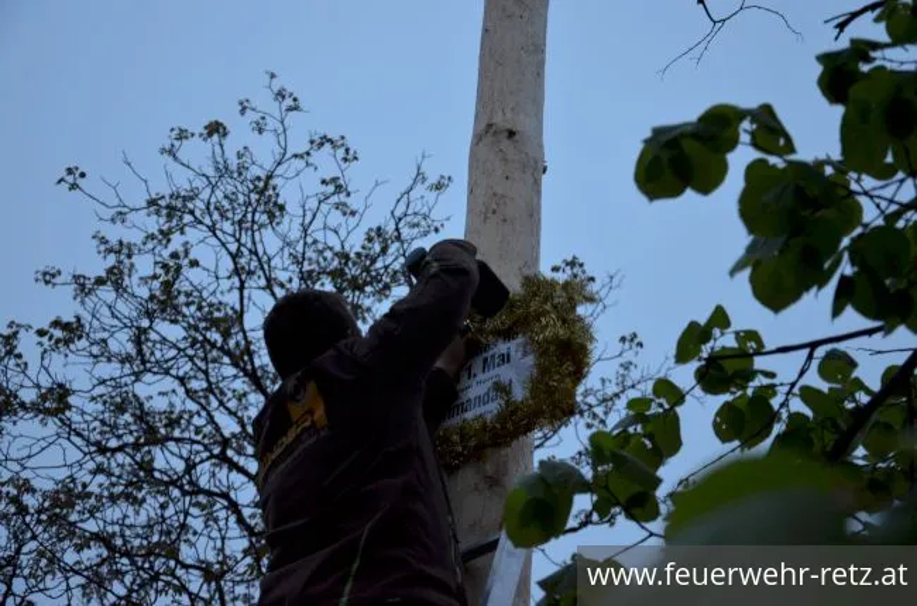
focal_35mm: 63
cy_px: 303
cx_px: 458
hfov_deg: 32.0
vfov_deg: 21.5
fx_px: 1601
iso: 1600
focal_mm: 42
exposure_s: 1/30
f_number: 4.8
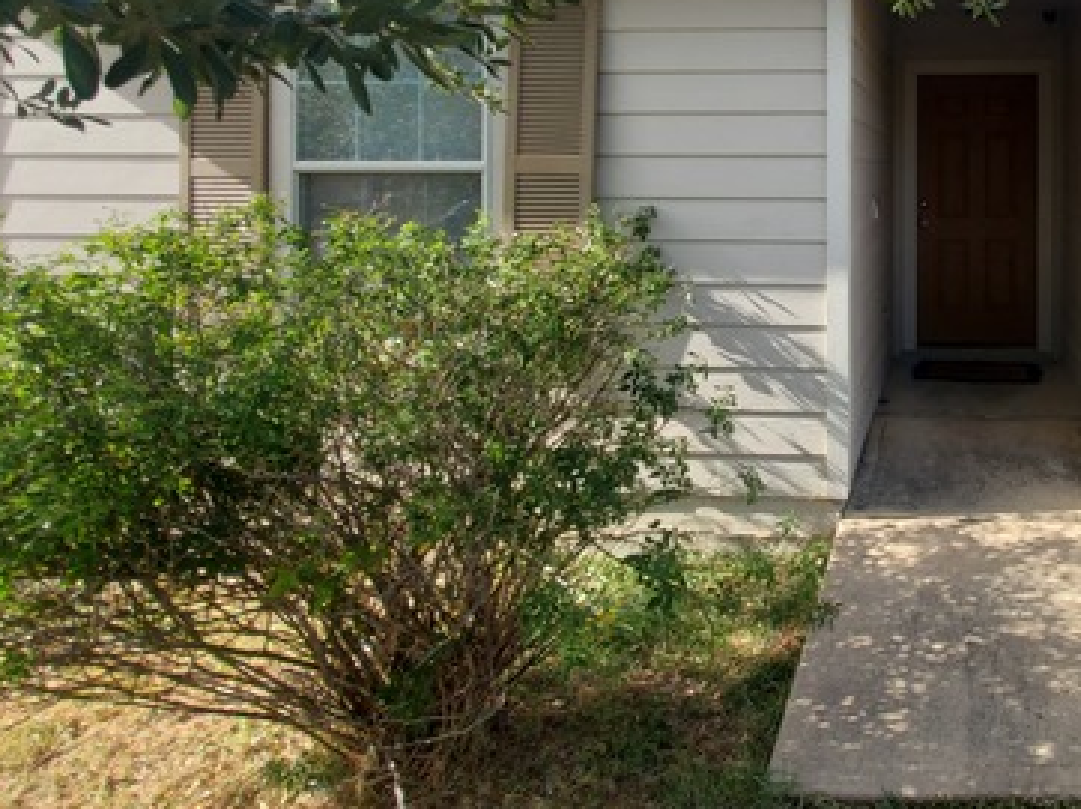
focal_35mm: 23
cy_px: 170
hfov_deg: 65.0
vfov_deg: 55.0
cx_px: 914
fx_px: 718
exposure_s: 1/444
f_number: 2.2
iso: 50
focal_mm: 1.8
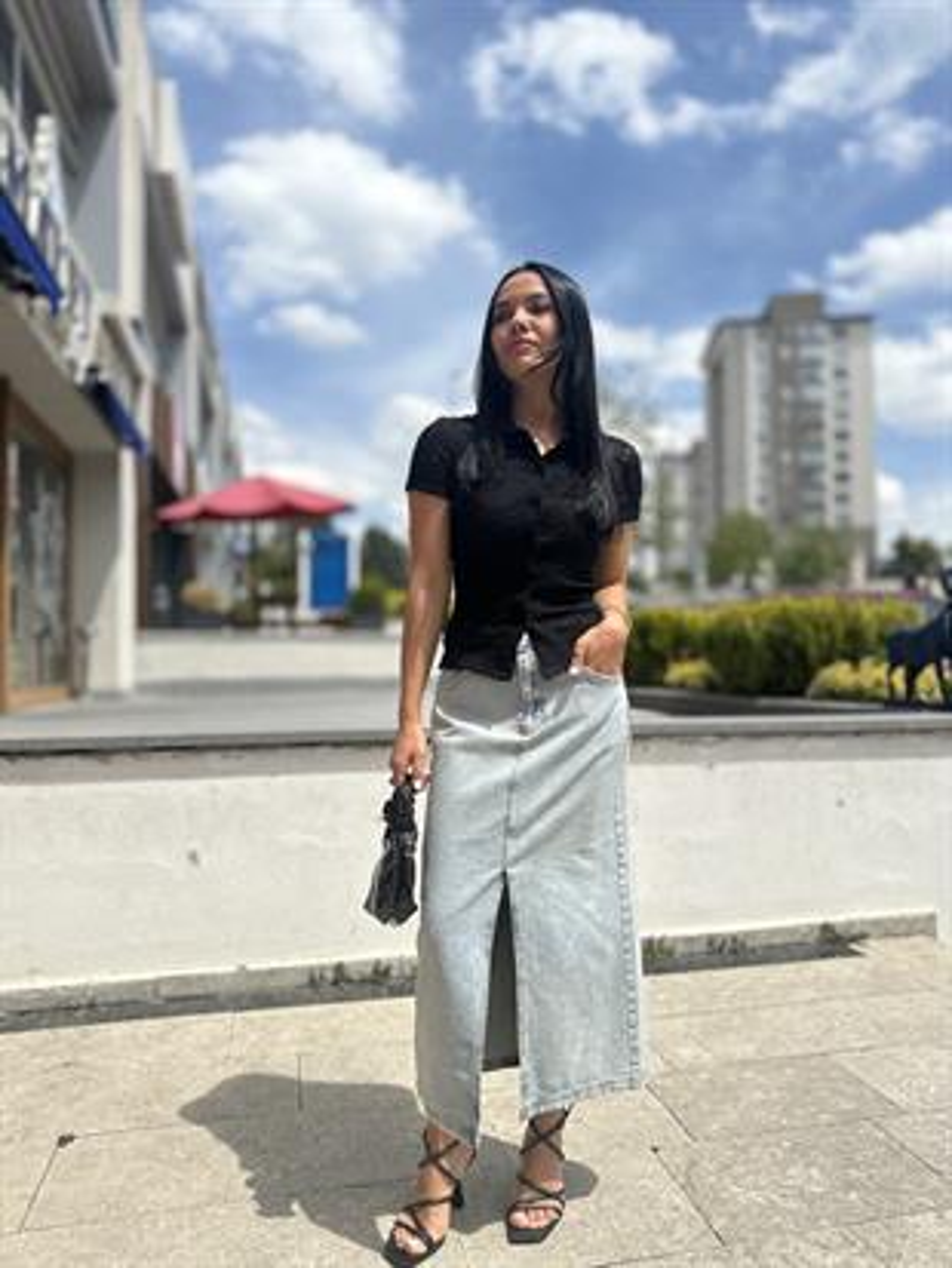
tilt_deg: +1.7
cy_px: 634
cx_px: 476
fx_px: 880
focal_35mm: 24
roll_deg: -0.5
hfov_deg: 56.8
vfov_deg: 71.6
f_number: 1.78
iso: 80
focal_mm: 6.86
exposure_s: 1/6623
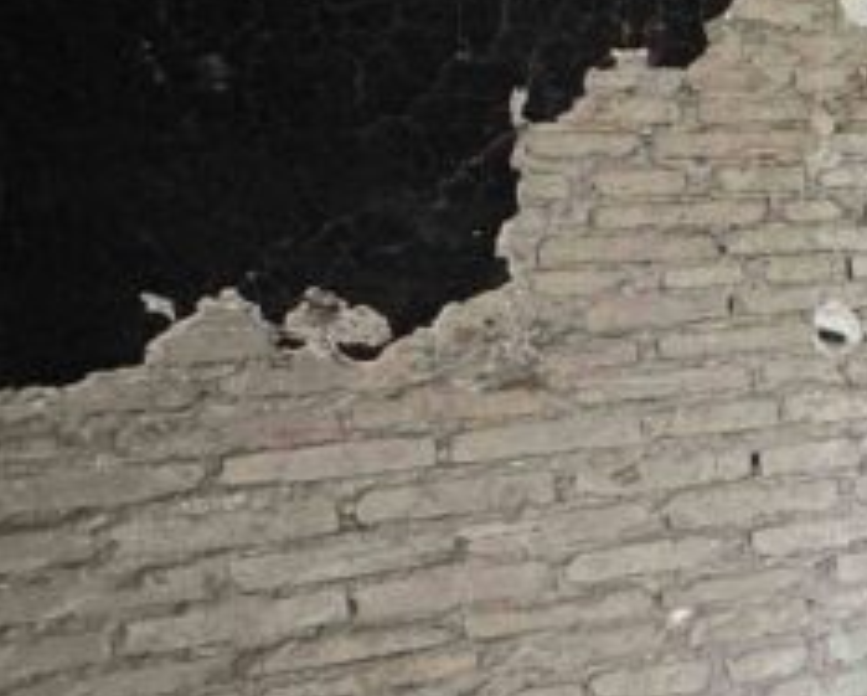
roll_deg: +1.6
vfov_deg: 25.3
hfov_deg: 21.3
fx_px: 1542
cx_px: 1544
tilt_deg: -1.2
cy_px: 242
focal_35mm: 60
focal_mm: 2.22
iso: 125
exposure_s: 1/99
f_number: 2.2
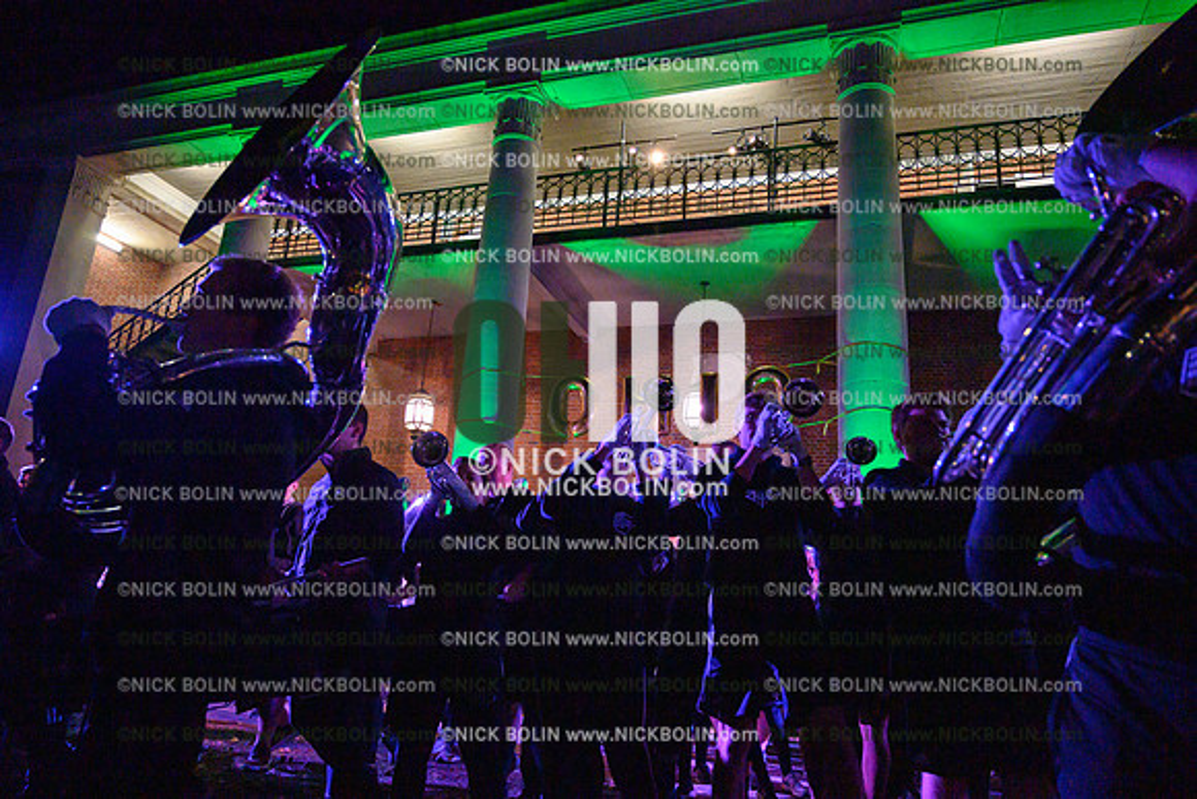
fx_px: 798
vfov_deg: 53.2
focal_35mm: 24
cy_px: 400
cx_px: 598
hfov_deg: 73.7
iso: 12800
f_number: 4
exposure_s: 1/500
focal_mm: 24
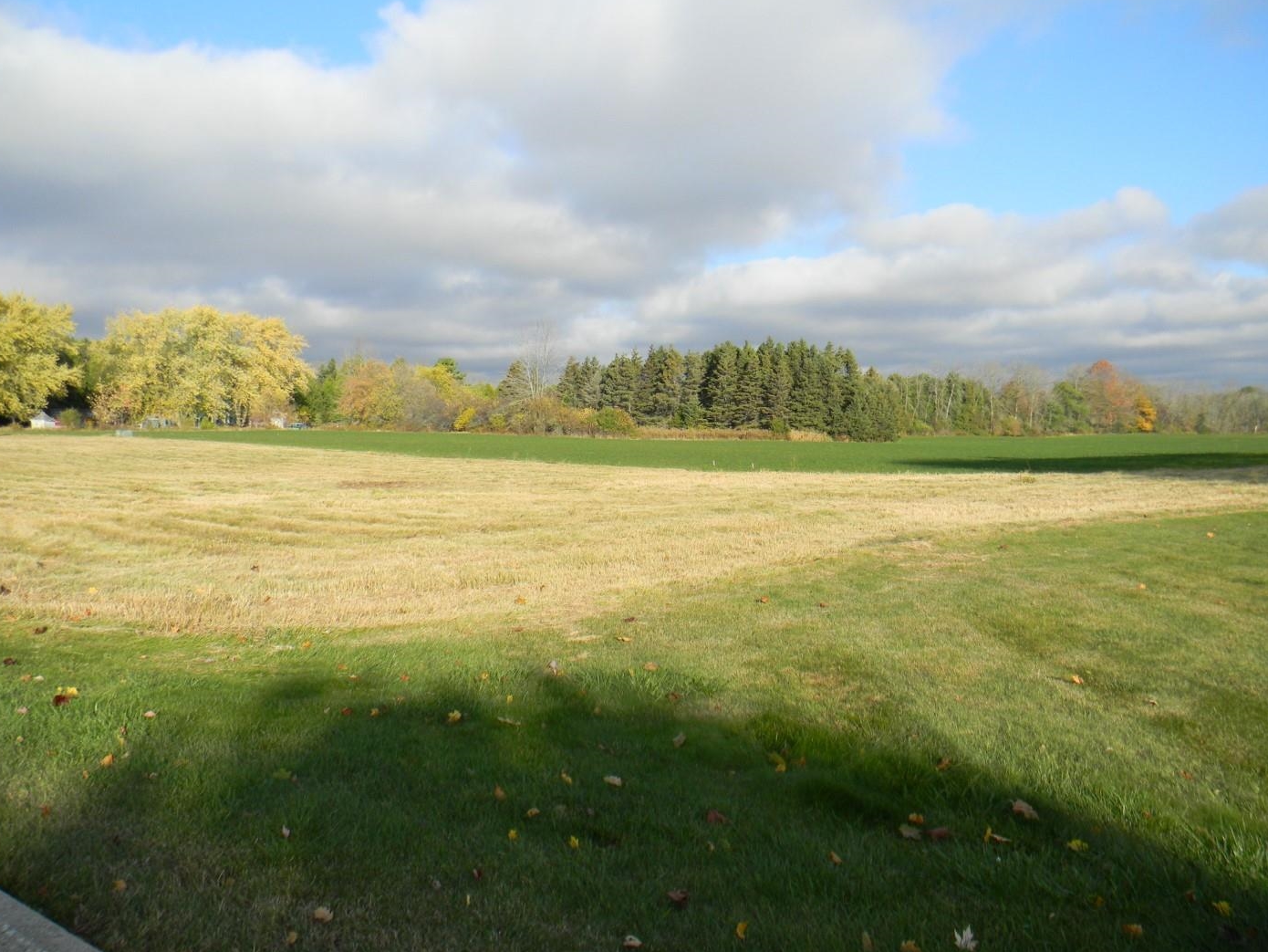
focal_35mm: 29
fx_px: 1062
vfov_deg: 48.2
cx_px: 645
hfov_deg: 61.6
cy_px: 483
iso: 80
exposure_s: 1/675
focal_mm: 5
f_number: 3.5
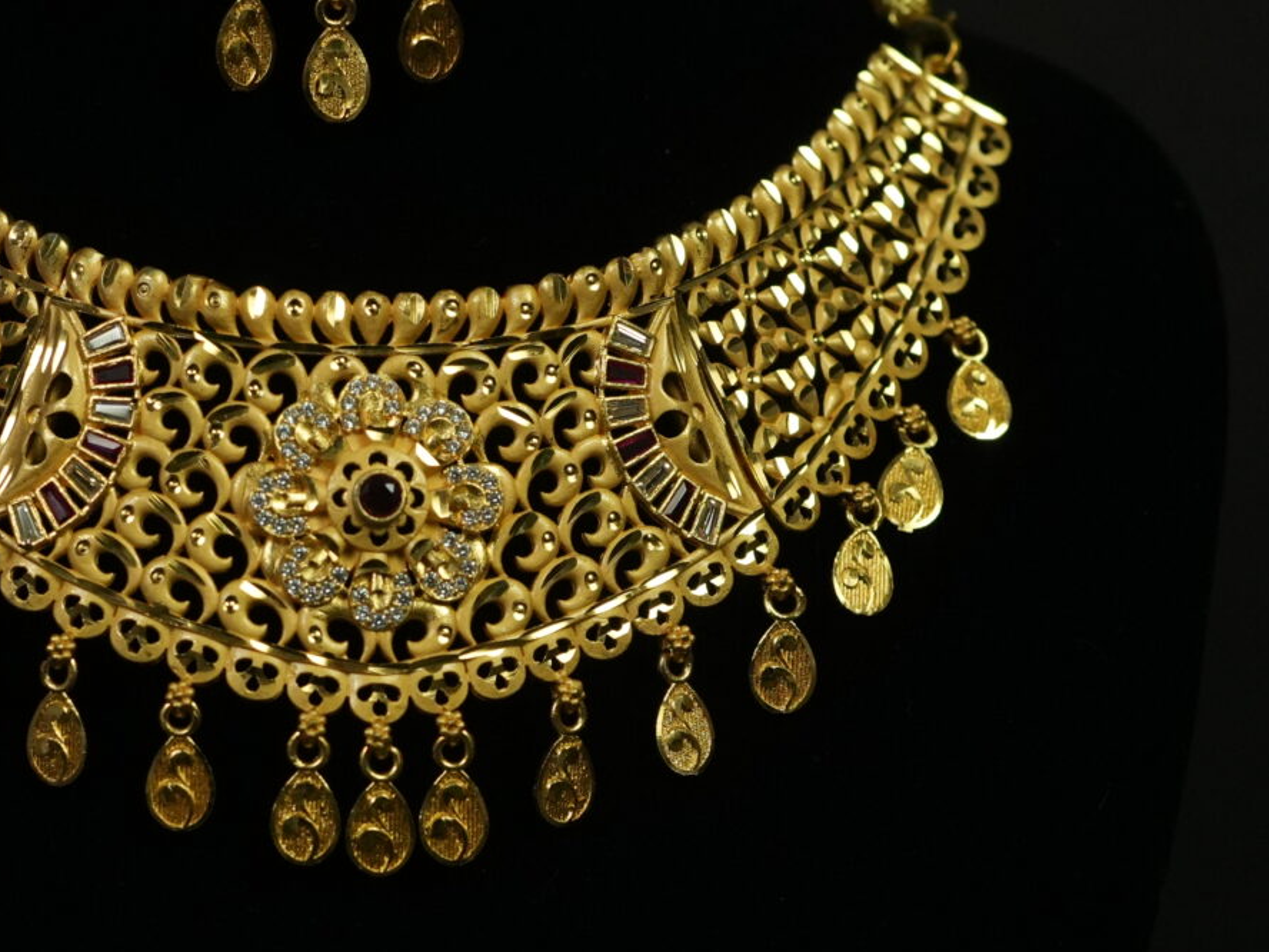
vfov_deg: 15.2
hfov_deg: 20.1
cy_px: 625
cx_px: 399
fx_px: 3556
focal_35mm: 97
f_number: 4.5
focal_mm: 35
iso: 2500
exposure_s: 1/200
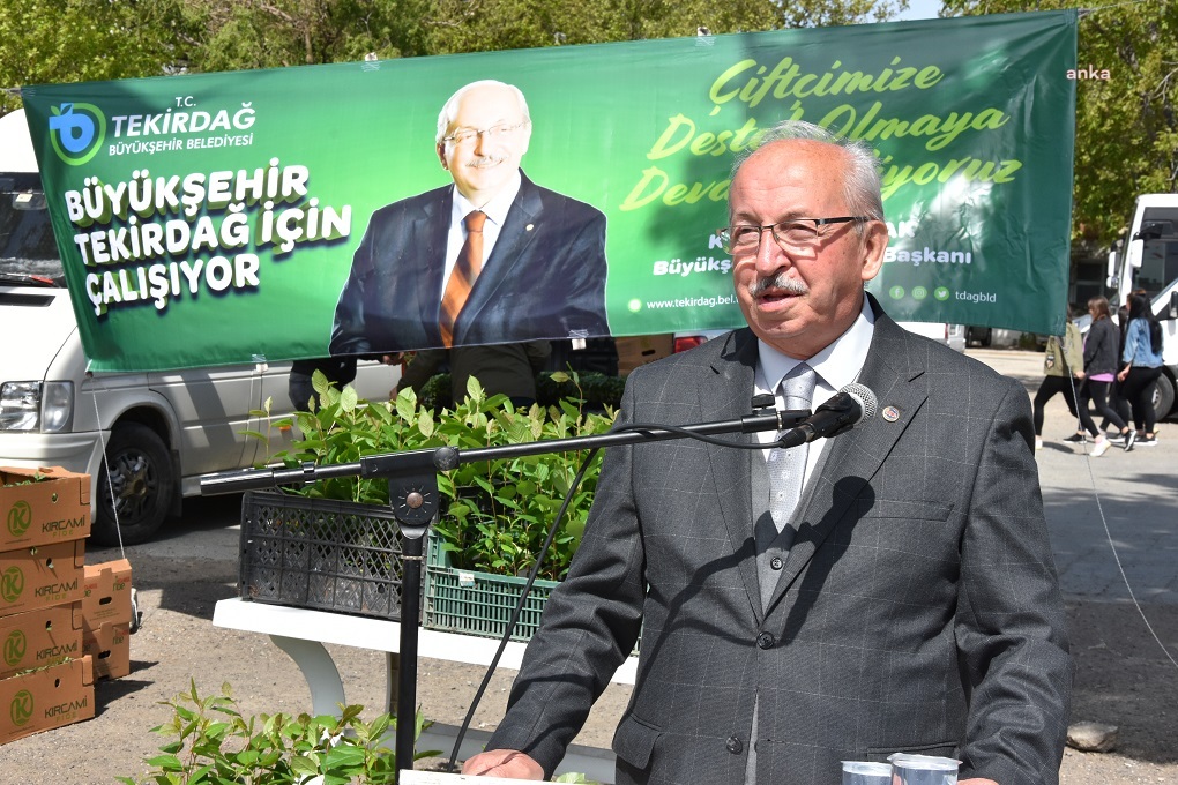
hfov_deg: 29.9
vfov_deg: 20.2
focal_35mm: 68
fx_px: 2209
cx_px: 589
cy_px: 392
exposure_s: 1/640
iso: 640
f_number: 13
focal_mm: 45
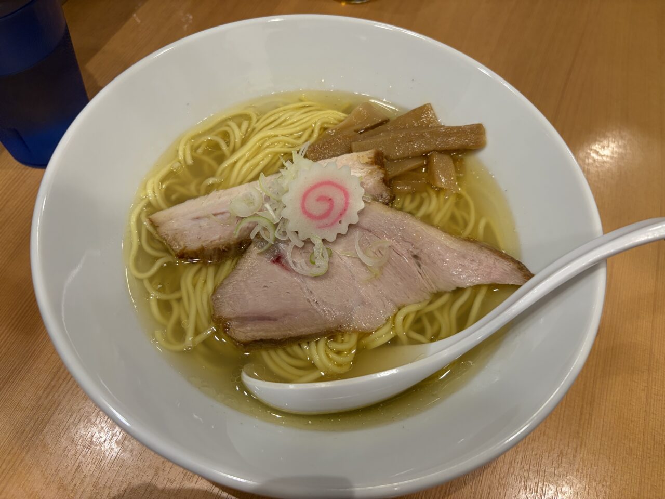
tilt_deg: -59.4
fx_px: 499
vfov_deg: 53.1
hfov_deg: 67.3
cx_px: 332
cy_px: 250
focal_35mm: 26
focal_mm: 5.96
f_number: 1.6
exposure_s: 1/100
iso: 125
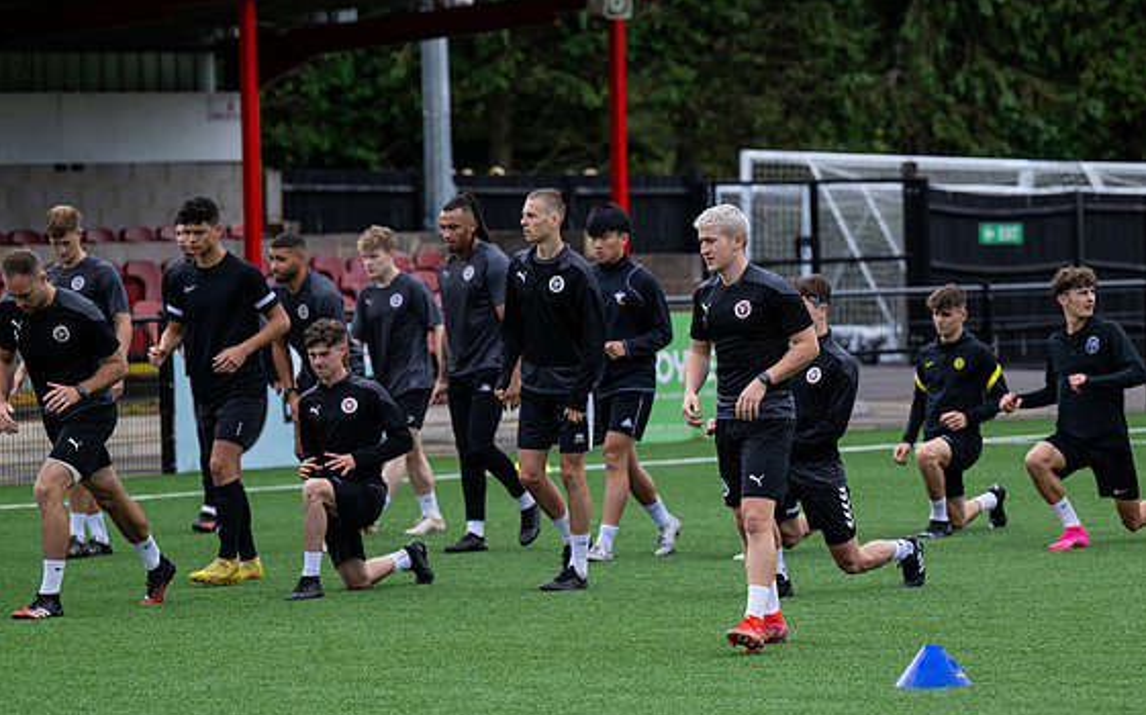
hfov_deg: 10.2
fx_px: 6431
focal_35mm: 206
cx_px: 696
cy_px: 427
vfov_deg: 6.4
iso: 400
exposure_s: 1/2000
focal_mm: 165
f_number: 4
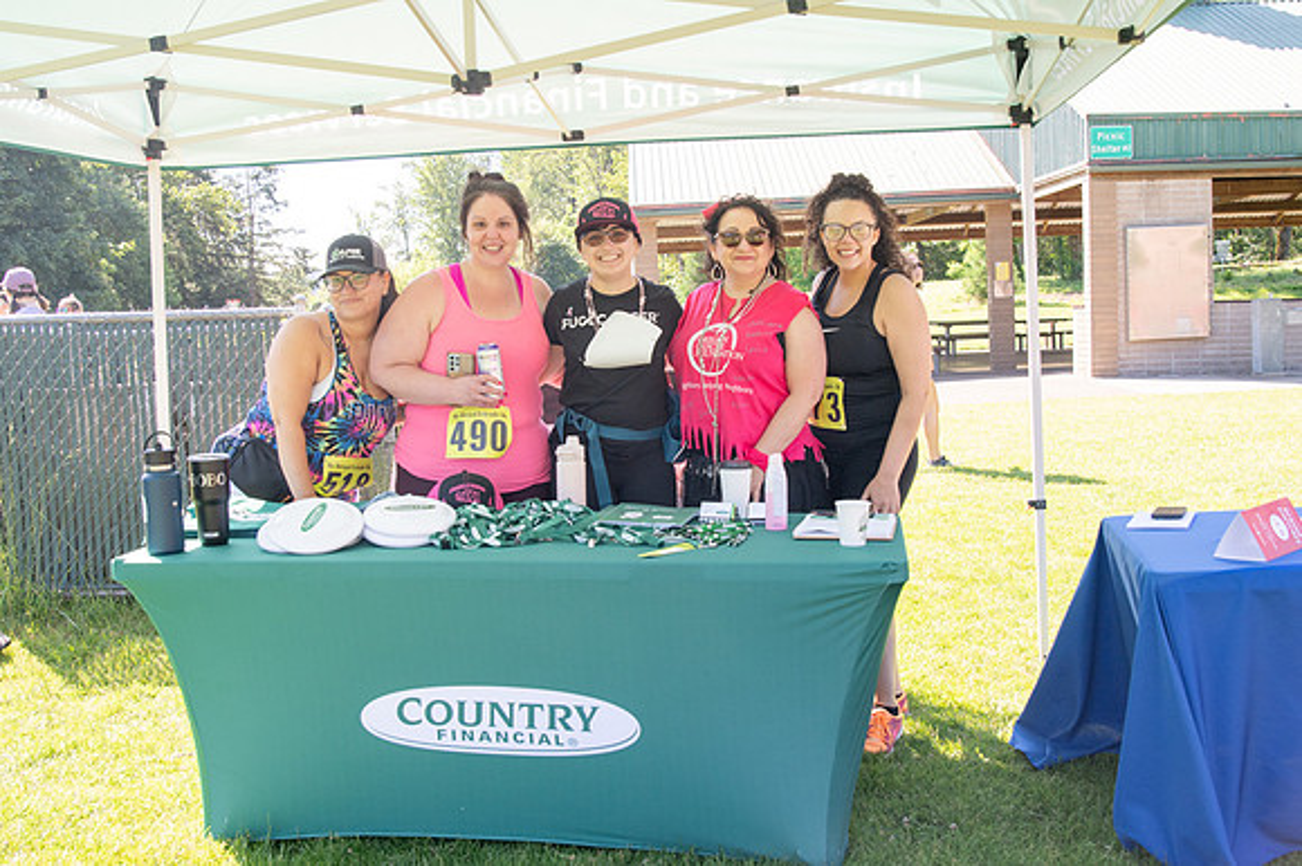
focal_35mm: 36
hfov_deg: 53.2
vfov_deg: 36.8
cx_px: 651
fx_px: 1301
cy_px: 433
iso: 250
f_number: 4
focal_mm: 24
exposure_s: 1/400
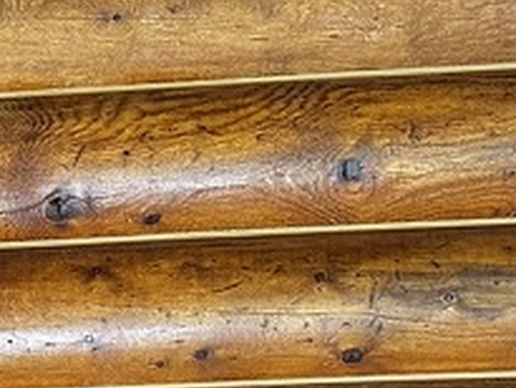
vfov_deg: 11.6
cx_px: -282
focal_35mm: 120
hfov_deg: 15.1
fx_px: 1790
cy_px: 668
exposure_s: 1/74
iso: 250
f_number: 1.78
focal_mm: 6.86
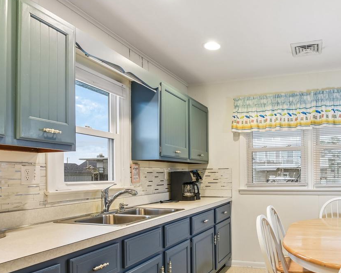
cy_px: 172
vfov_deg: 54.2
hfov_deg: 63.5
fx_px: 262
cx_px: 240
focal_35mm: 26
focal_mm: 16
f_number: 8
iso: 400
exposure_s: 1/10
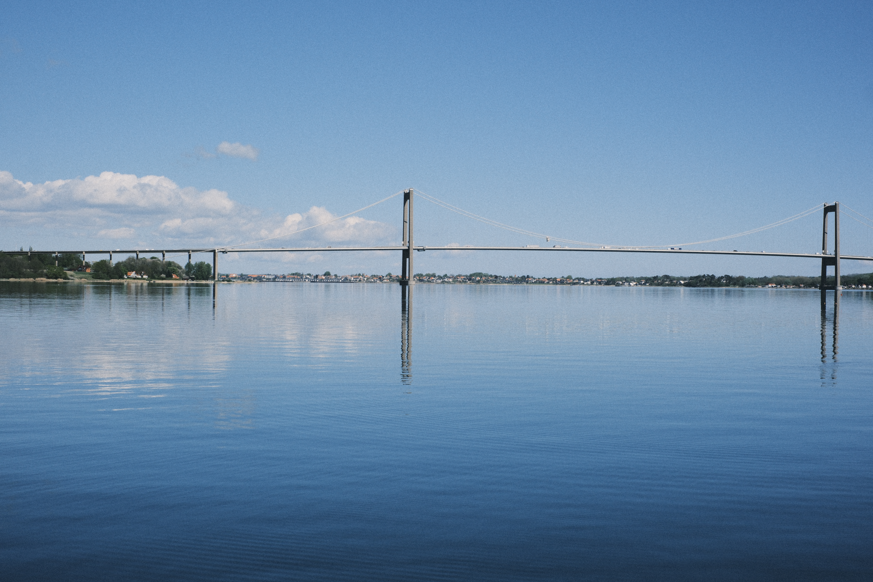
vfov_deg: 25.5
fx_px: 1285
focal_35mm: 53
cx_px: 436
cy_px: 291
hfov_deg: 37.5
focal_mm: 35
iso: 500
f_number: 8
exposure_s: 1/1300
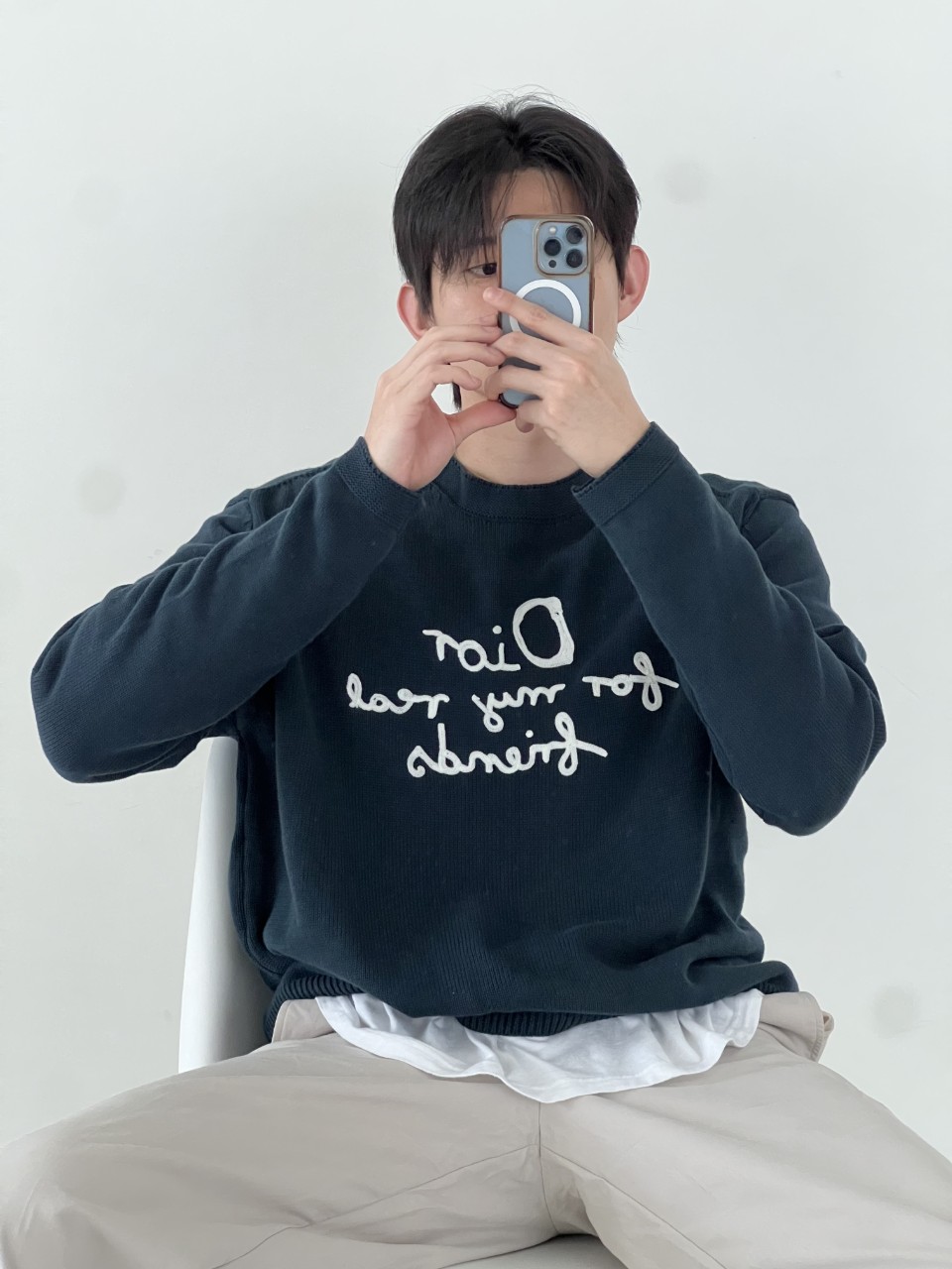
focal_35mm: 77
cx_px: 476
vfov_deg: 25.3
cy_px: 634
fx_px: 2824
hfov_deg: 19.1
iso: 320
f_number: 2.8
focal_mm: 9
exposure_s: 1/60
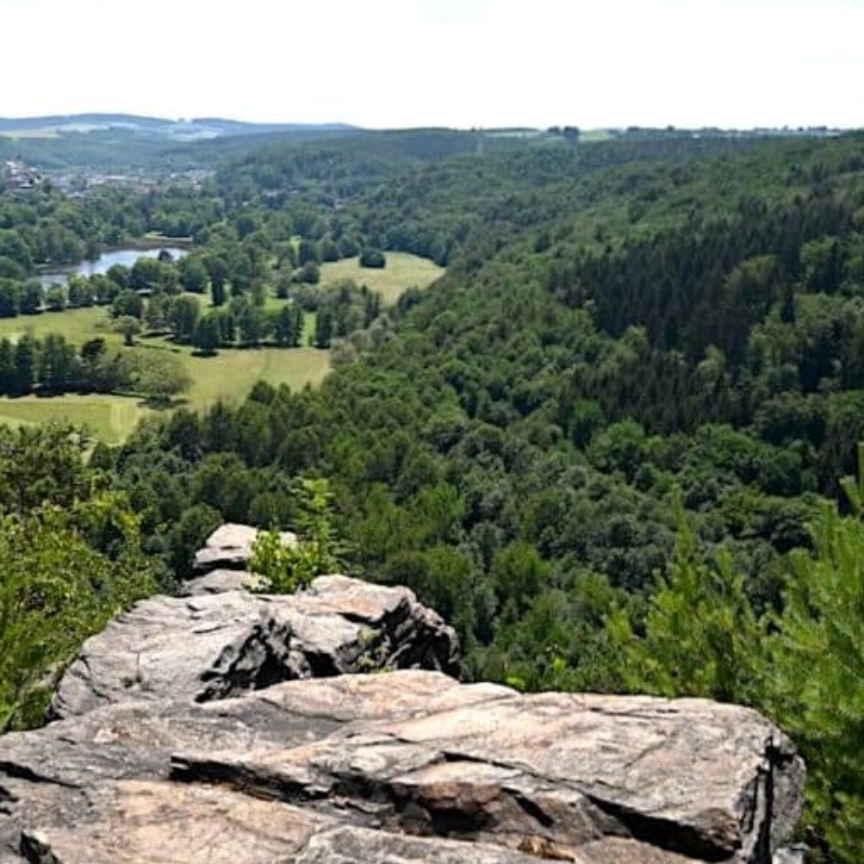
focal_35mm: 41
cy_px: 350
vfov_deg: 40.8
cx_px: 121
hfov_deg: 38.6
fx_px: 1158
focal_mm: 24
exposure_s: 1/320
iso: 100
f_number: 7.1
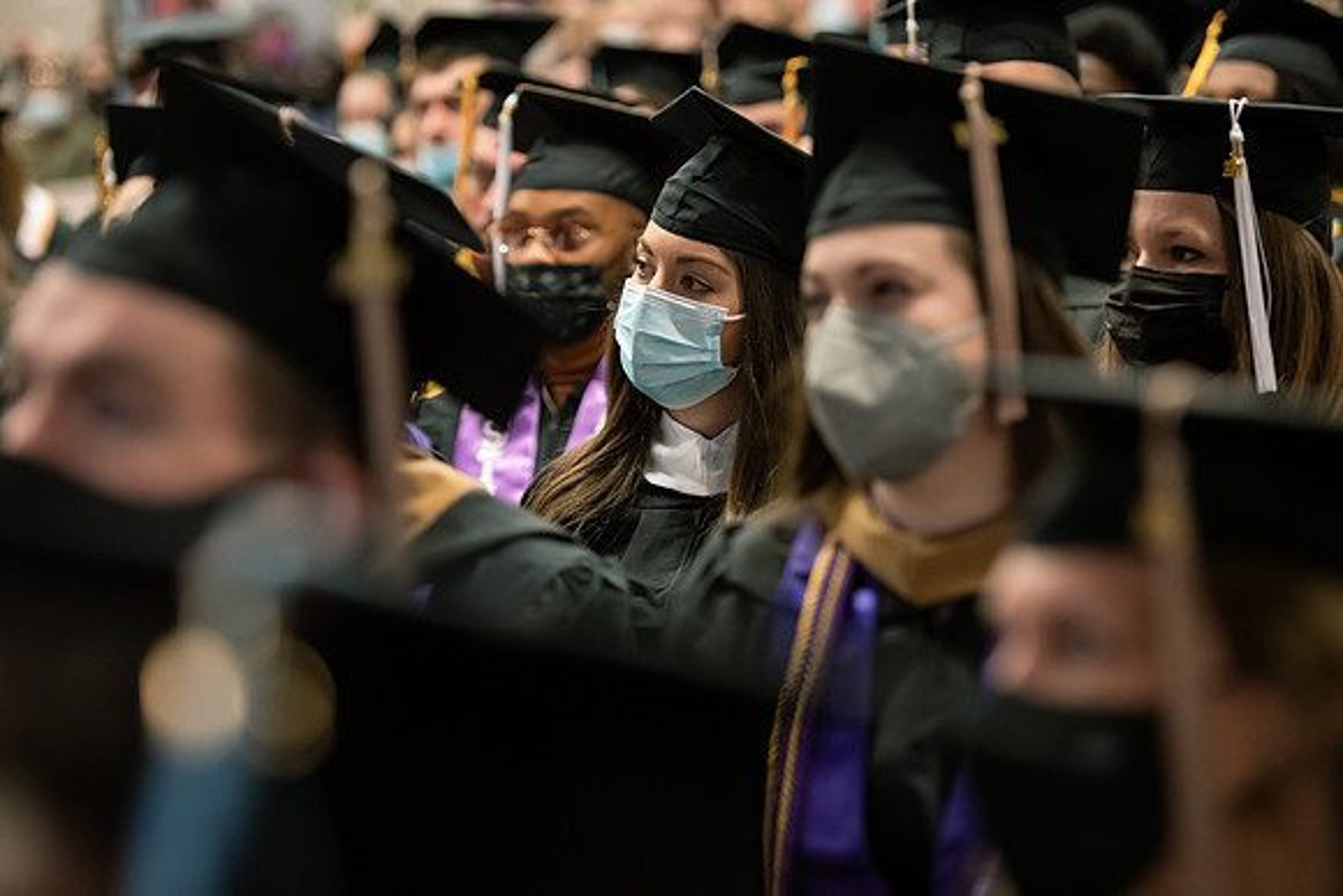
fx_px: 4552
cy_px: 448
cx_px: 672
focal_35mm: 122
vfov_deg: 11.2
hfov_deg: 16.8
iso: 3200
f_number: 3.2
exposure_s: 1/200
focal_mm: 122
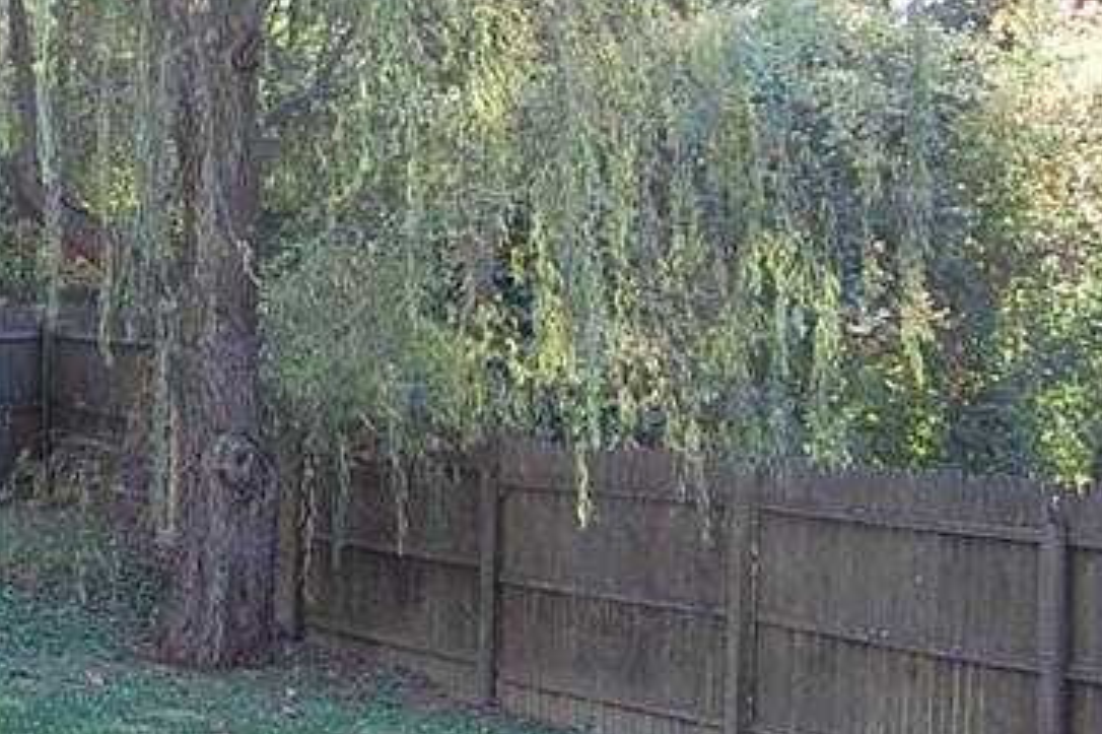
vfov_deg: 16.8
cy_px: 189
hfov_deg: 22.3
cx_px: -355
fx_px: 2478
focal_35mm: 81
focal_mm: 18
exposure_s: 1/100
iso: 400
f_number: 5
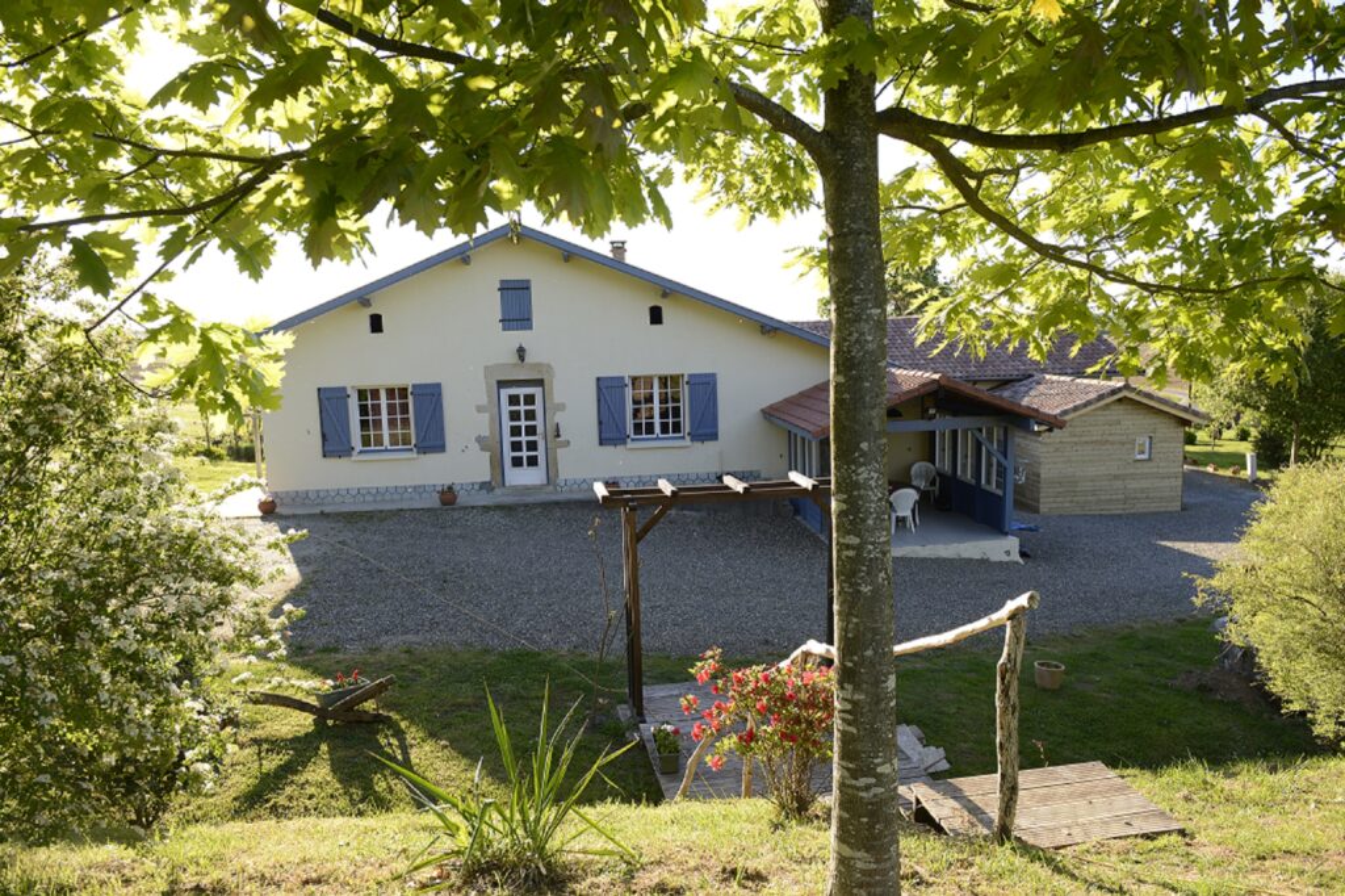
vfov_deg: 53.1
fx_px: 896
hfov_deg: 73.8
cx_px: 672
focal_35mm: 24
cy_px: 448
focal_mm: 24
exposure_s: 1/100
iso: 125
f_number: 7.1
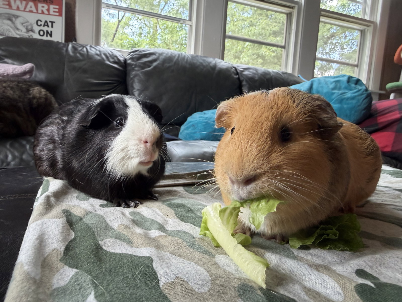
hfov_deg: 71.6
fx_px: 279
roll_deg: -3.7
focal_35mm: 24
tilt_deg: -7.0
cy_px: 151
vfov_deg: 56.8
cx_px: 201
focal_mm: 2.22
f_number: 2.2
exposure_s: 1/121
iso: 200
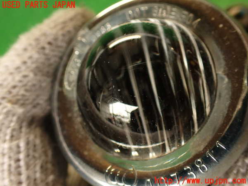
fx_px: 229
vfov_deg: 44.2
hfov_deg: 56.8
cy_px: 93
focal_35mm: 32
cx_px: 124
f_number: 2.4
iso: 200
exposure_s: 1/50
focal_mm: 5.79
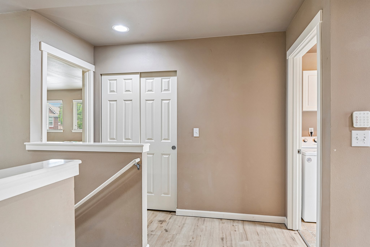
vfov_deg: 61.9
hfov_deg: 84.0
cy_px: 124
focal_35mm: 20
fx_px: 206
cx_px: 185
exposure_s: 1/6
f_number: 8
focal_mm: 20
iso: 400
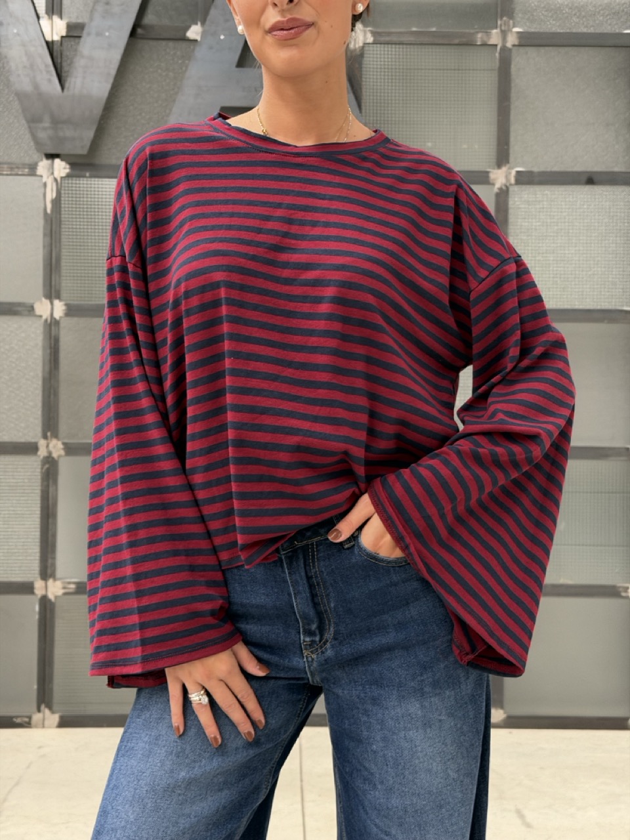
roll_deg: -0.2
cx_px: 315
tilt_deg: +0.5
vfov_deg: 39.7
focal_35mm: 48
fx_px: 1165
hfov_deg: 30.3
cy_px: 420
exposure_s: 1/48
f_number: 1.78
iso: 250
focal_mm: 6.76
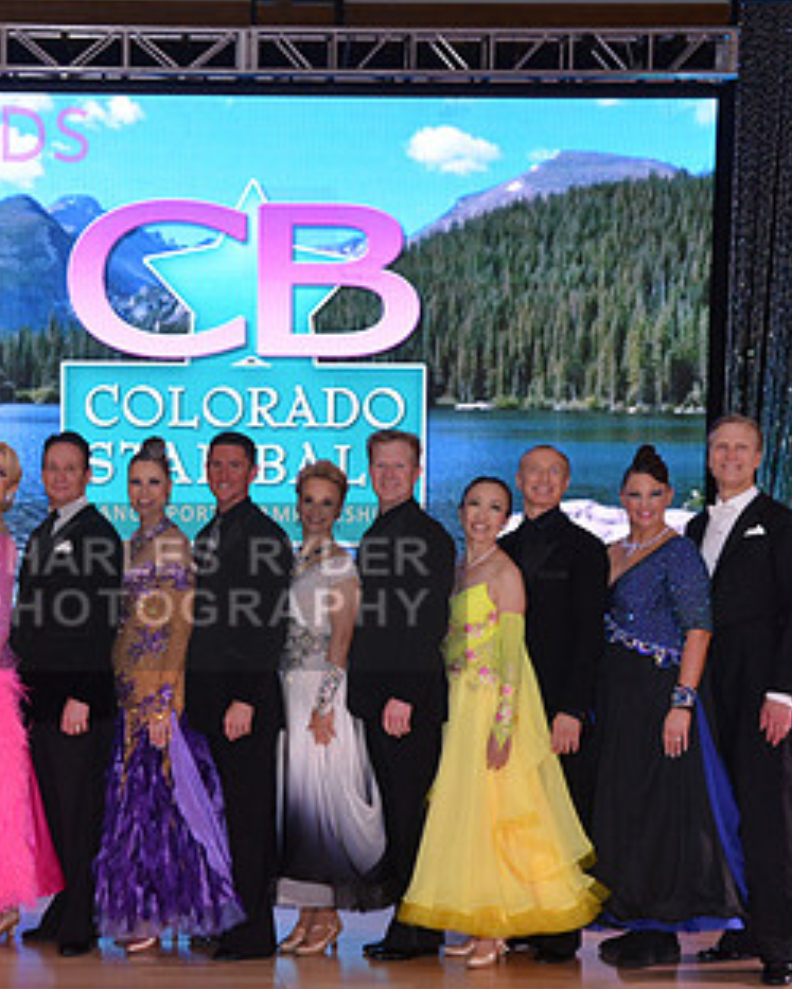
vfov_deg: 27.1
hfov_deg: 21.5
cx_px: 121
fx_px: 2050
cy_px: 587
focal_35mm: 70
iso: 2000
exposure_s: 1/250
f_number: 4.5
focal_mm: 40
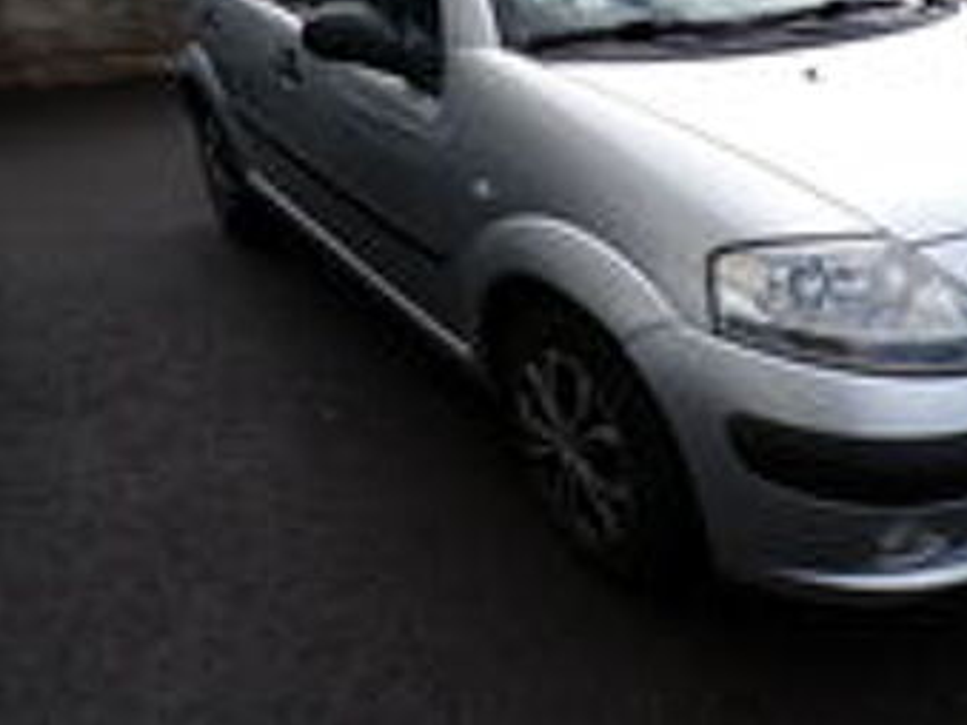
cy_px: 220
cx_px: 679
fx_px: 949
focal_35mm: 34
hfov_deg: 52.4
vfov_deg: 41.0
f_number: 3
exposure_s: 1/850
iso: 100
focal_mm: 4.3
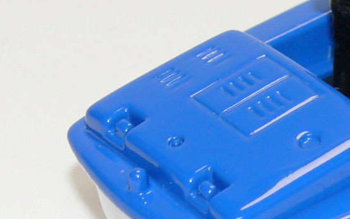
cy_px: 53
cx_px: 438
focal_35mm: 295
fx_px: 2814
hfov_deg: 7.1
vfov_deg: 4.5
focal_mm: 13
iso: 100
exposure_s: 1/30
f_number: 4
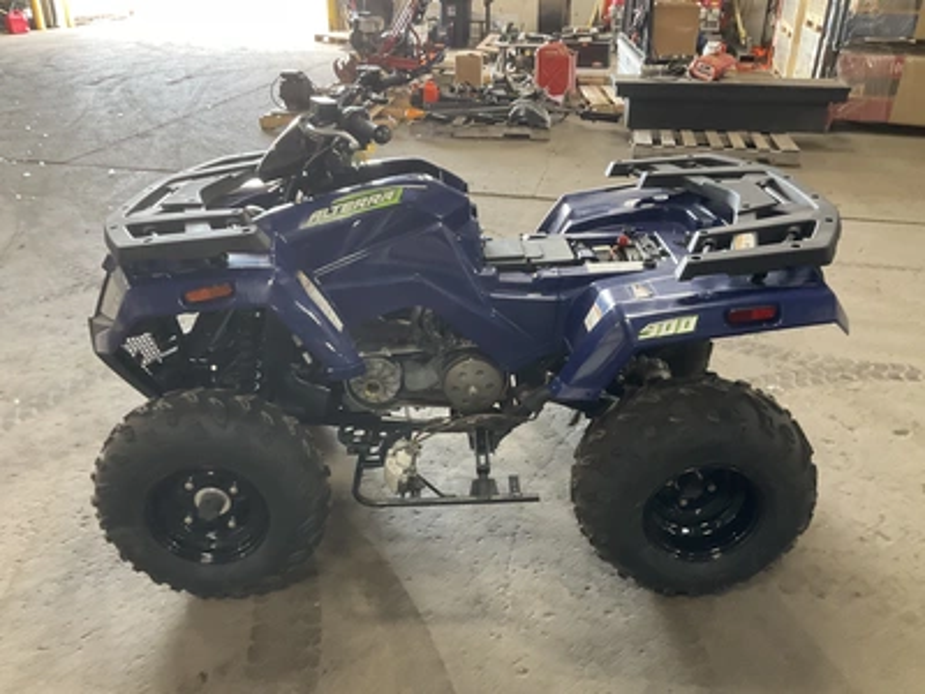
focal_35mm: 29
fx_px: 775
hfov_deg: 61.7
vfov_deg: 48.2
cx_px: 462
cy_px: 347
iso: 200
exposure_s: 1/60
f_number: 1.8
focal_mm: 3
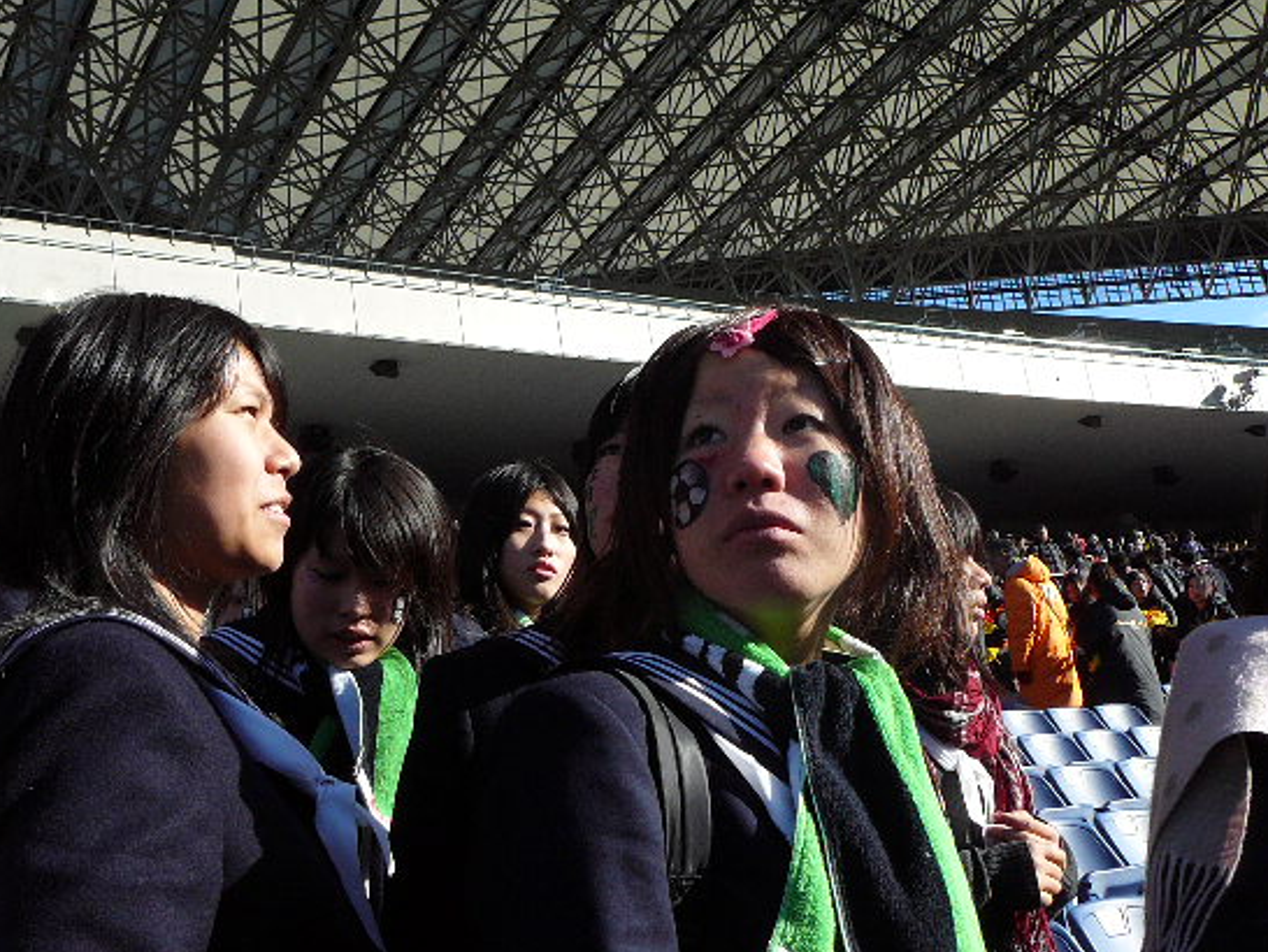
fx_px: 1503
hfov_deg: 45.7
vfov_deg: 35.1
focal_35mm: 41
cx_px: 557
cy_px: 511
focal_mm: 5.2
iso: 100
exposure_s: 1/400
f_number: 5
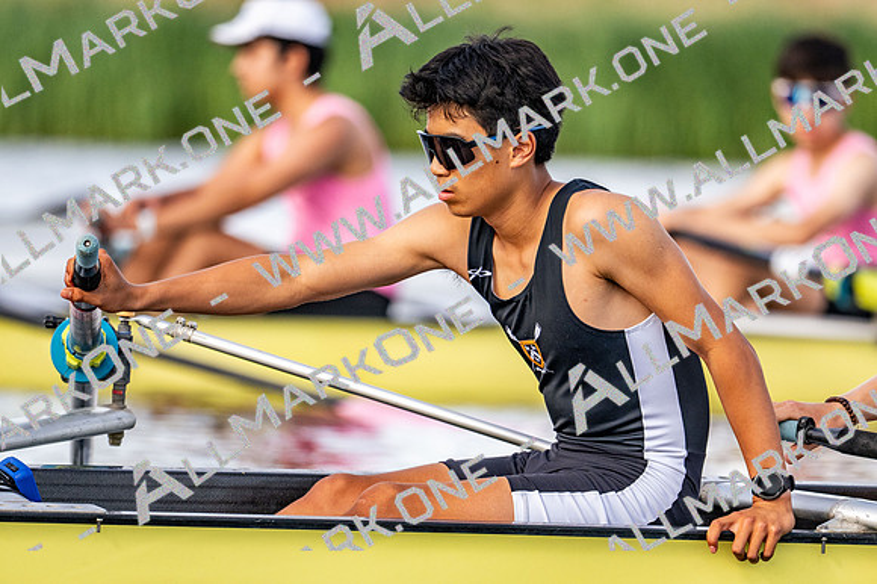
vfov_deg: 2.3
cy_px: 292
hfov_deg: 3.4
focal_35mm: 600
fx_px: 14608
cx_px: 438
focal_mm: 400
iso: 640
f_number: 4.5
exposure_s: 1/2500
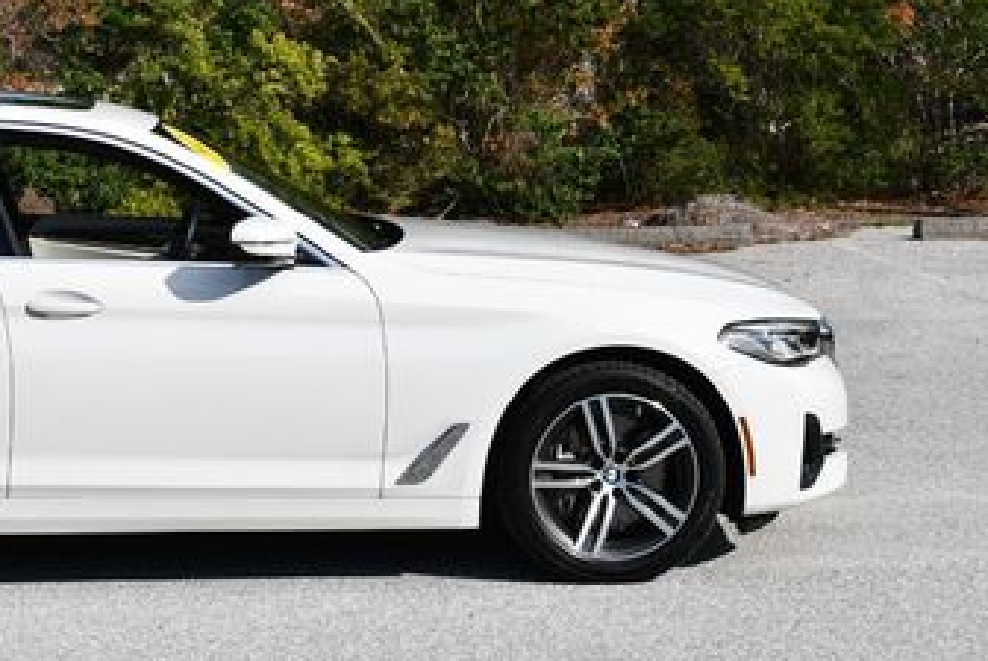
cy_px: 129
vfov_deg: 13.8
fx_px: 2721
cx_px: 59
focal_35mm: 99
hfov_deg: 20.1
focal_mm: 26
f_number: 9
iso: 100
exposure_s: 1/320
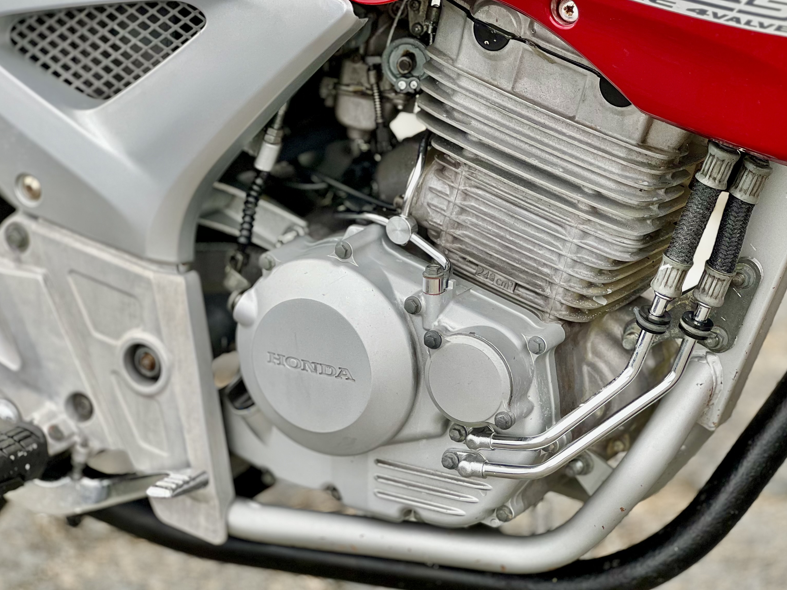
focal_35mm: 102
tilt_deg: -26.0
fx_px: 2319
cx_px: 453
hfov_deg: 19.2
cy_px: 287
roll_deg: +4.6
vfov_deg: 14.5
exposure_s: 1/121
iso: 32
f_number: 2.8
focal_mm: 9
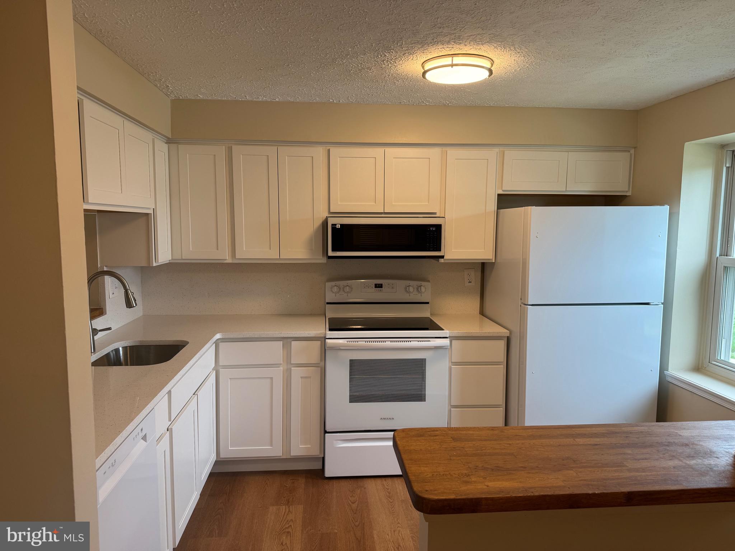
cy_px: 276
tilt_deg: -6.6
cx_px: 368
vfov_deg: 56.8
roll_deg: -0.3
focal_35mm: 24
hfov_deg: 71.6
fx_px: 510
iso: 64
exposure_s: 1/120
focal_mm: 6.76
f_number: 1.78
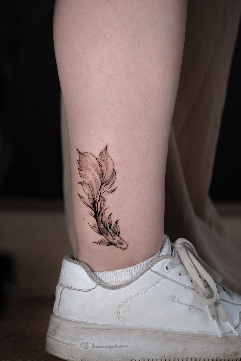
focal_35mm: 120
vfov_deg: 17.1
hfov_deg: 11.4
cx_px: 120
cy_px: 180
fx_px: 1205
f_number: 4
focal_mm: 80
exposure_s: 1/160
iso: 1250
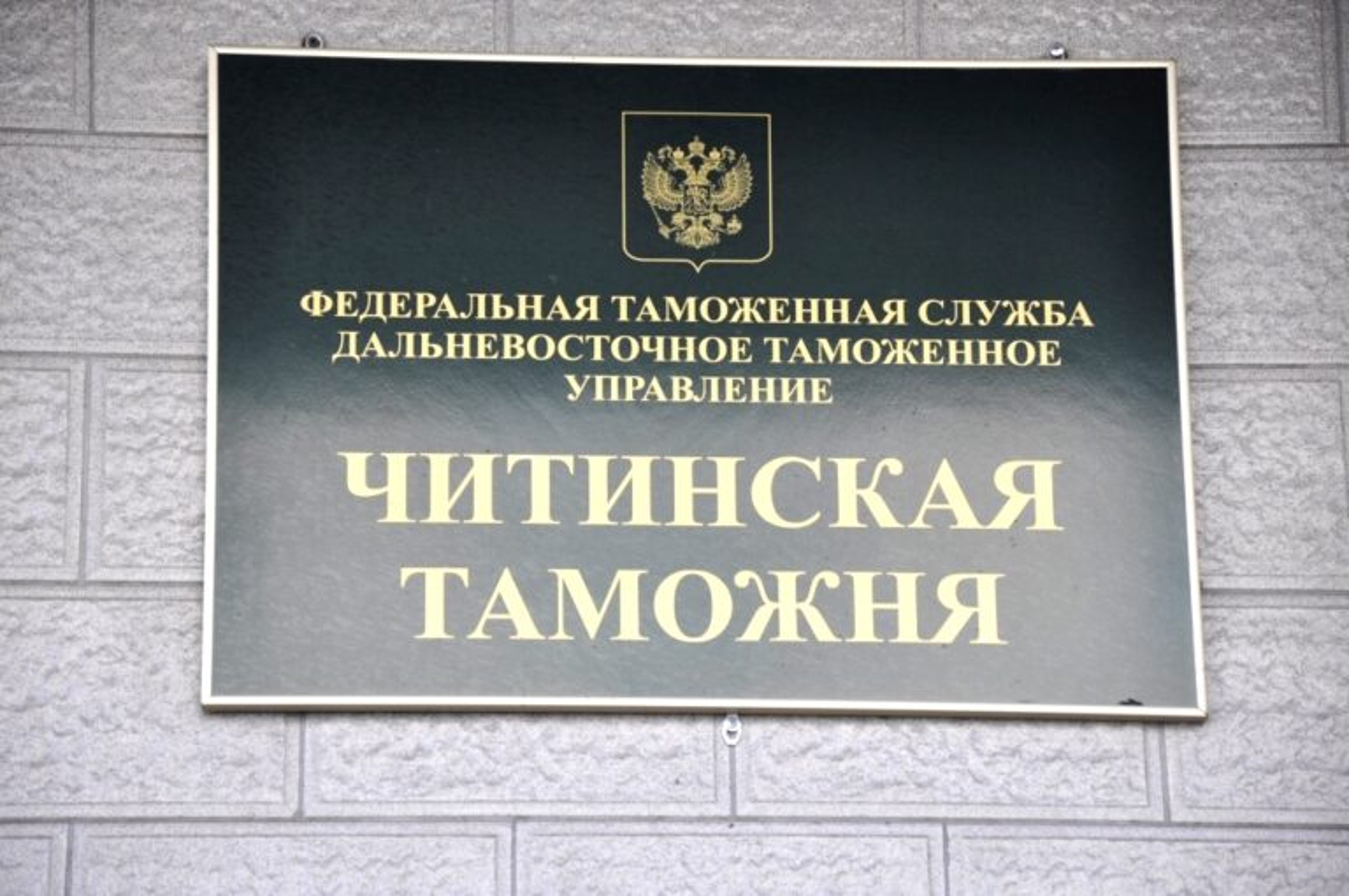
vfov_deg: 8.7
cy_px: 448
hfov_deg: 13.1
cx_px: 674
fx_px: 5894
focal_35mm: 158
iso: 400
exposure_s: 1/100
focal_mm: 105
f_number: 5.6
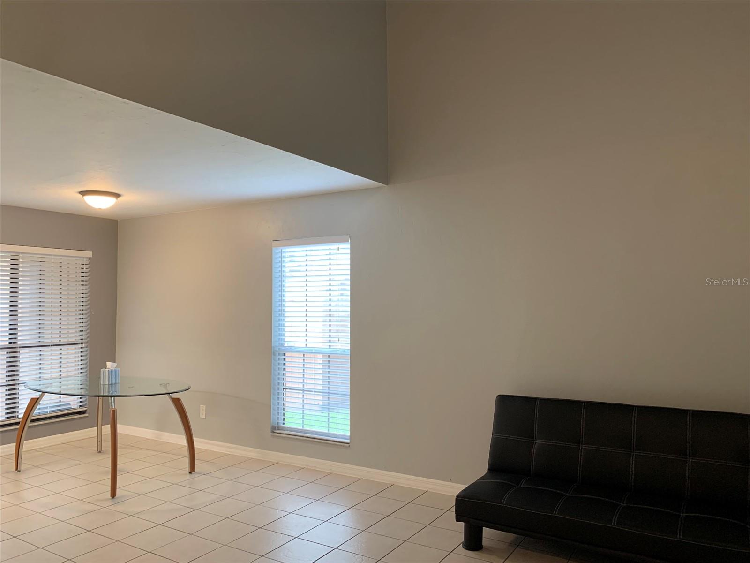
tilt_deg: +1.0
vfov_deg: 53.1
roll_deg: -0.2
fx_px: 563
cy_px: 282
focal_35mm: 26
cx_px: 375
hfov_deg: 67.3
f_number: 1.8
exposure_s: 1/60
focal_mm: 4.25
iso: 160
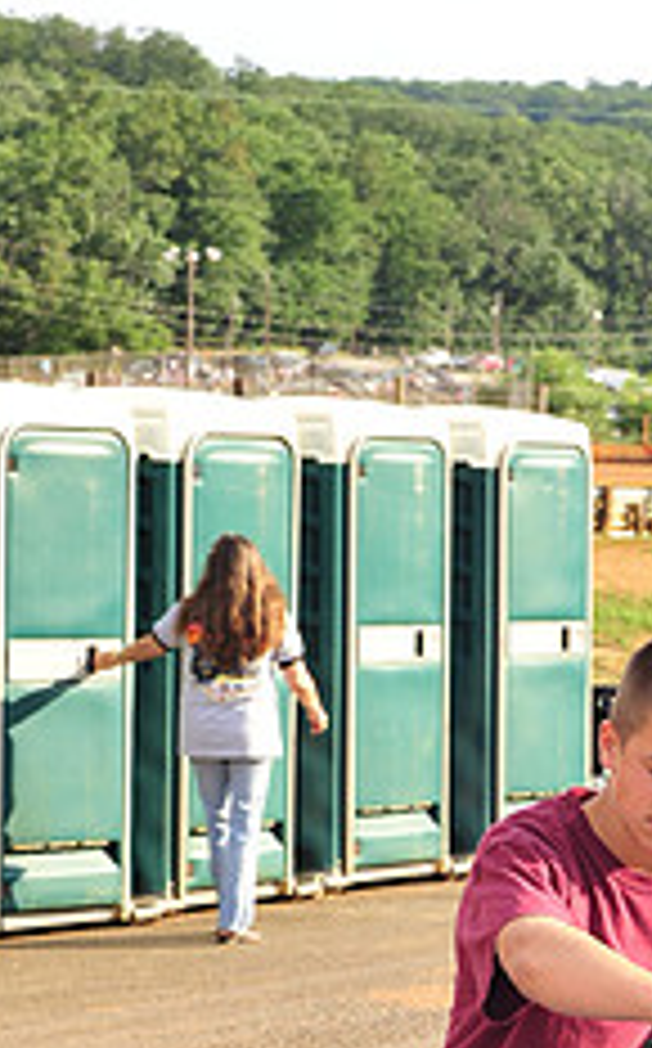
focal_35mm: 127
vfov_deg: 16.2
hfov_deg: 10.2
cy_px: 1008
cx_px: 665
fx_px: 3622
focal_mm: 50
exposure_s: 1/250
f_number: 10
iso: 400
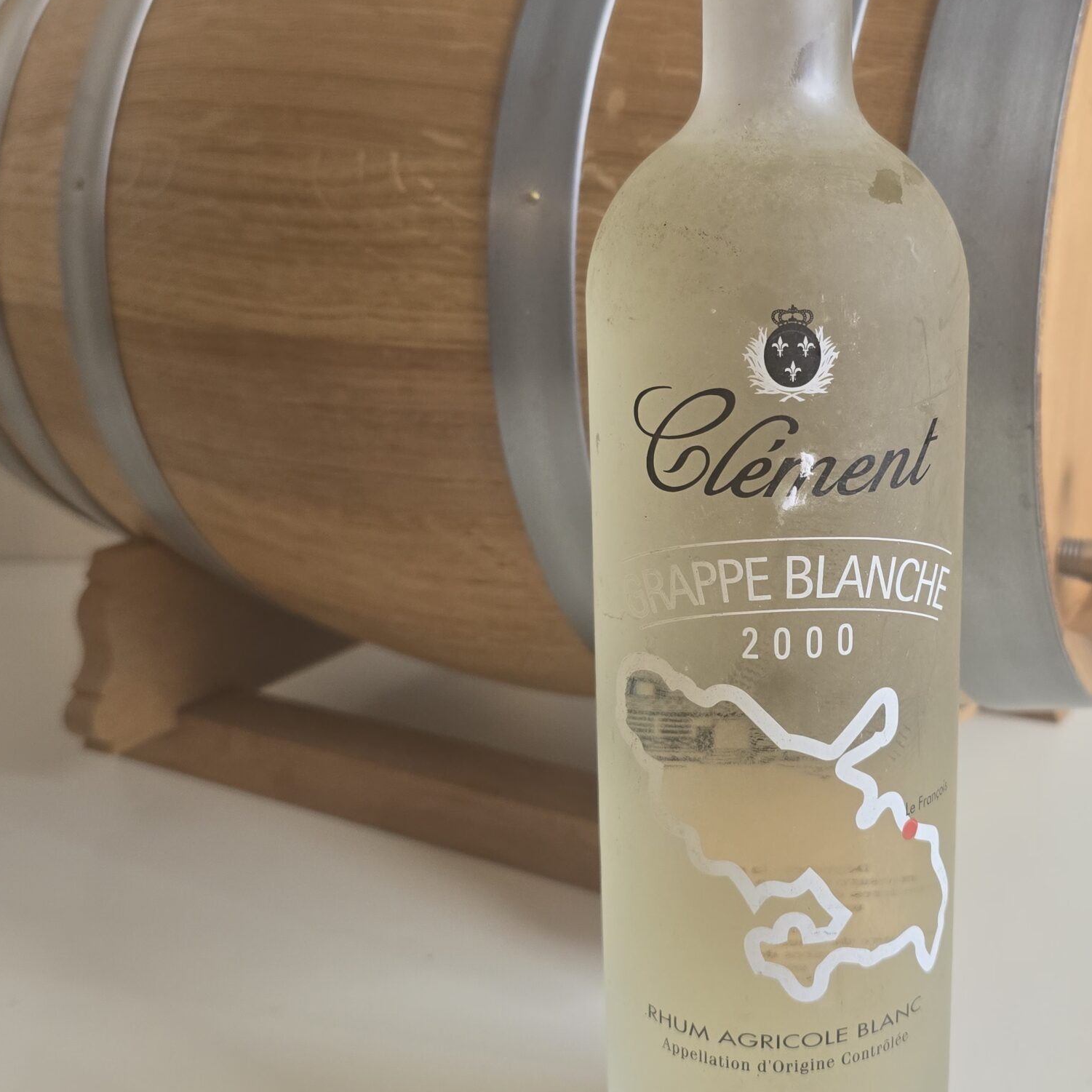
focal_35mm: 39
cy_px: 446
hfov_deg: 42.0
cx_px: 770
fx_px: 1392
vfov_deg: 42.7
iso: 160
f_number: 1.7
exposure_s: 1/100
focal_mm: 6.3
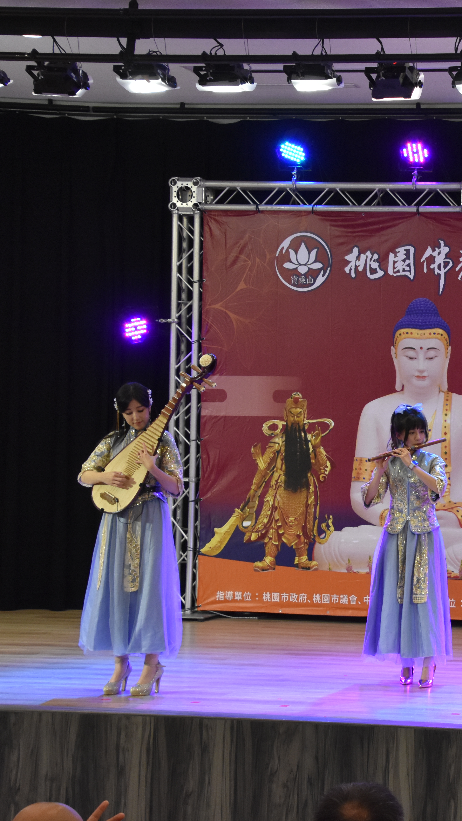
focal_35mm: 83
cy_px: 411
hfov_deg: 14.0
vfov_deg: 25.7
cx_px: 607
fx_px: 1803
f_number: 6.3
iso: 1600
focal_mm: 35
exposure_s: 1/160
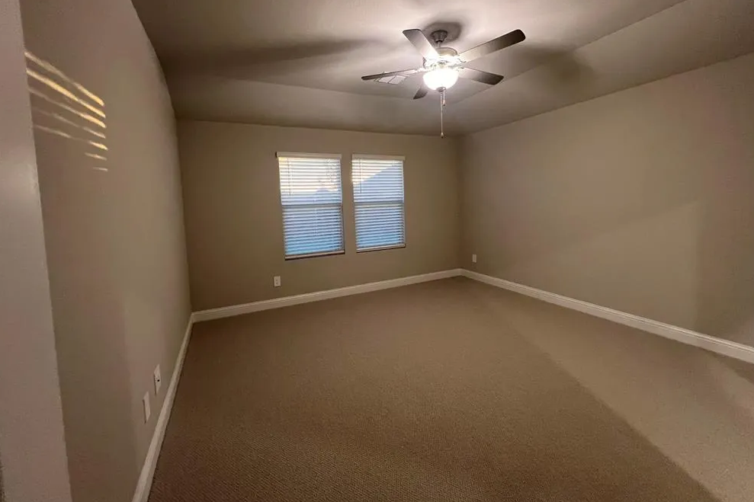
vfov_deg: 80.8
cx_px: 374
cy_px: 218
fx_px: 293
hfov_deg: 104.3
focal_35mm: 14
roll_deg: +2.3
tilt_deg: -3.4
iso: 500
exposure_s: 1/60
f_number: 1.8
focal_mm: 1.57
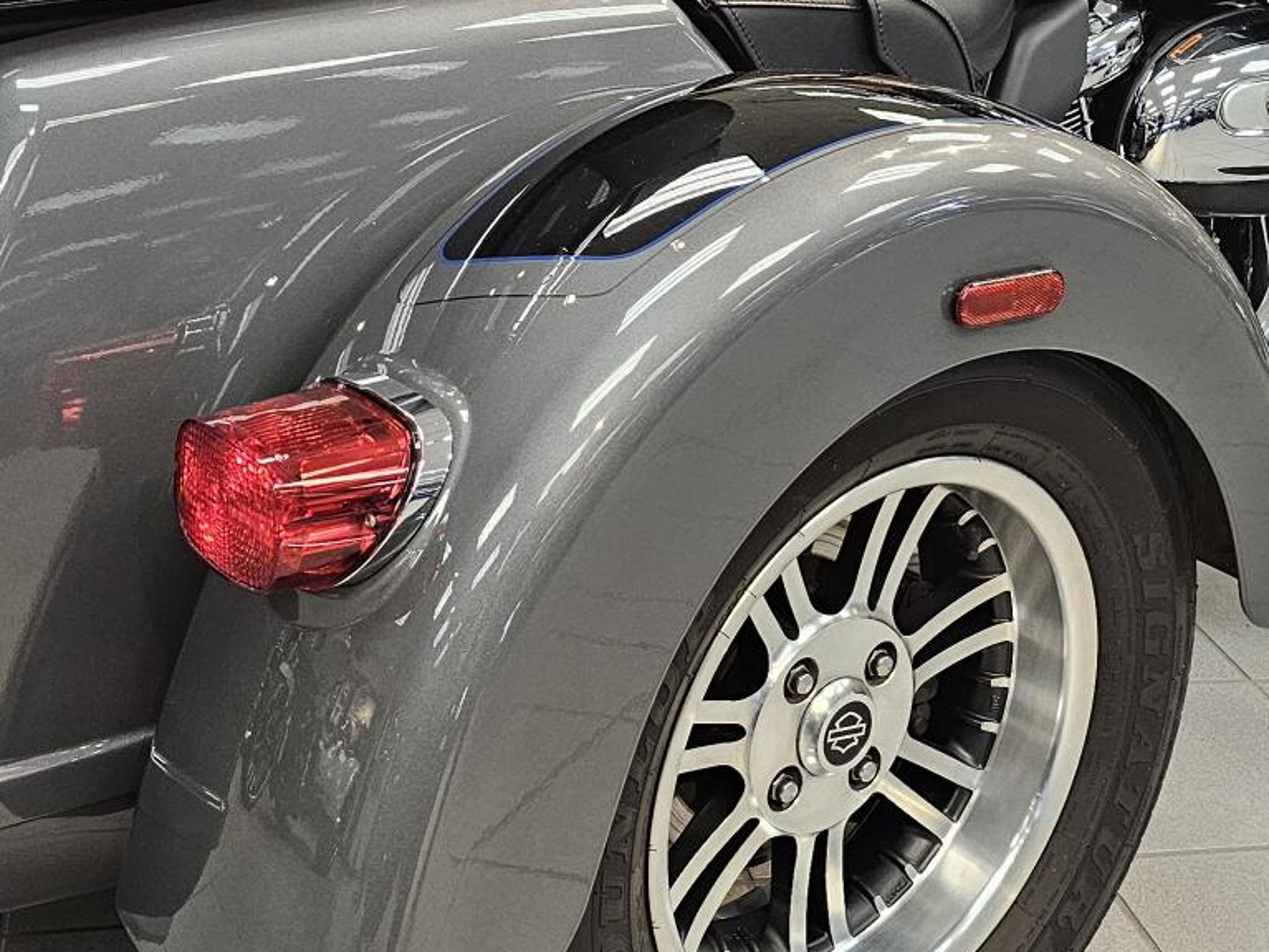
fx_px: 2199
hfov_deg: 32.2
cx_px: 619
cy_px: 240
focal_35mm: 60
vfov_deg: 24.2
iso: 320
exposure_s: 1/120
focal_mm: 6.3
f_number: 1.7
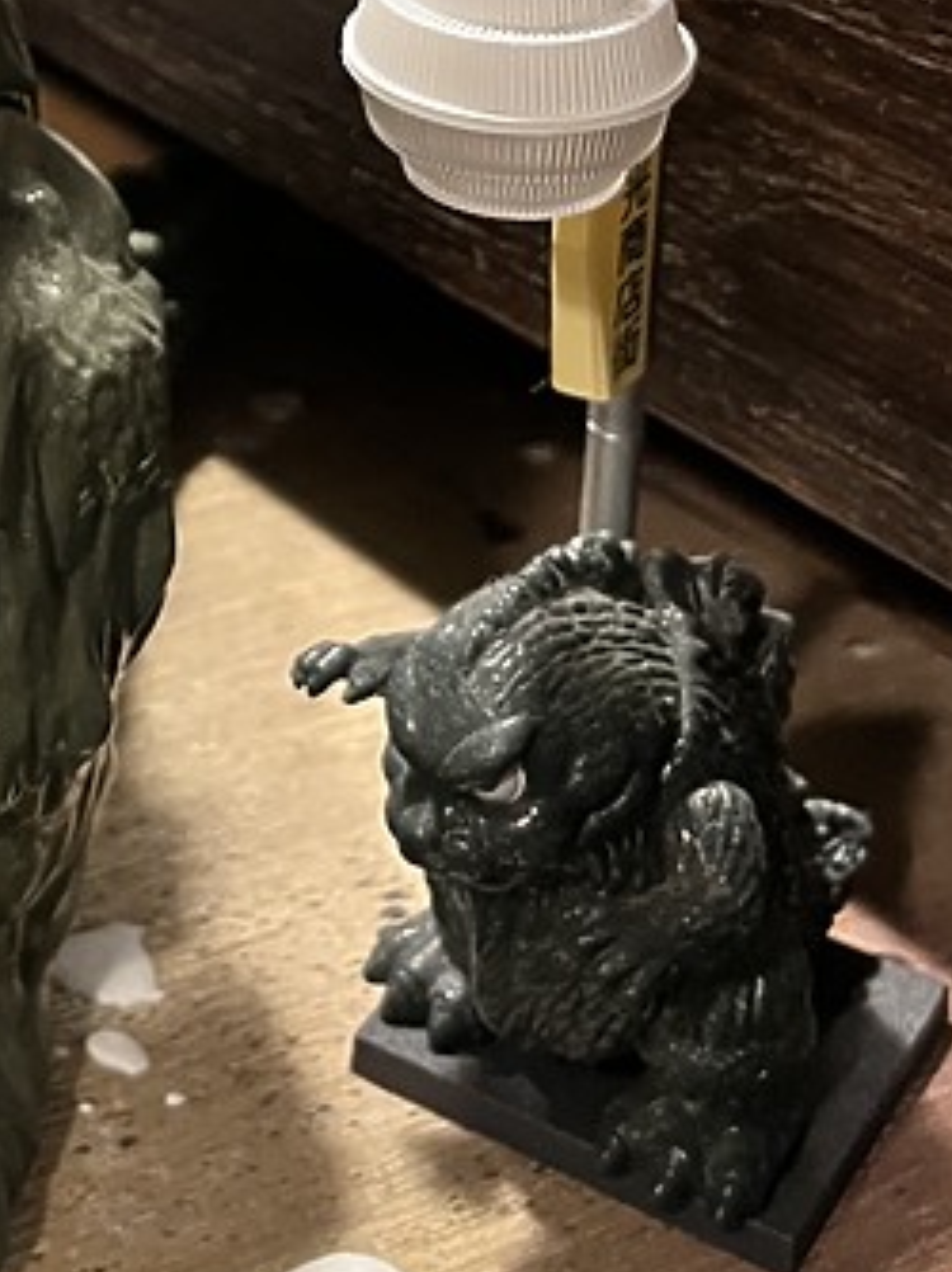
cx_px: -392
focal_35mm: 81
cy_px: -358
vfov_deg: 21.9
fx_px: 2974
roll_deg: +0.5
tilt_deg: -16.7
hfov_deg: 16.8
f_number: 1.6
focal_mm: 5.1
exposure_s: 1/60
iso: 400
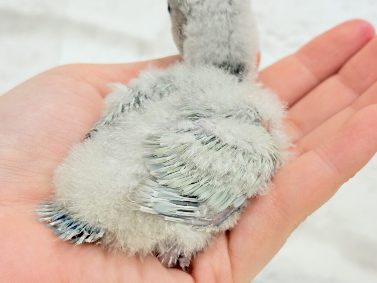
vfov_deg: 23.7
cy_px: 145
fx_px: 675
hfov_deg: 31.1
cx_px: 215
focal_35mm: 62
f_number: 1.6
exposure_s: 1/100
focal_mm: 5.96
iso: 80
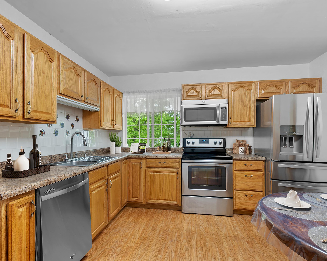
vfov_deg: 70.8
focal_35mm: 19
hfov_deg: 83.2
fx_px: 184
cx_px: 157
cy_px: 136
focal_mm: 16
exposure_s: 4
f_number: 8
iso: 100
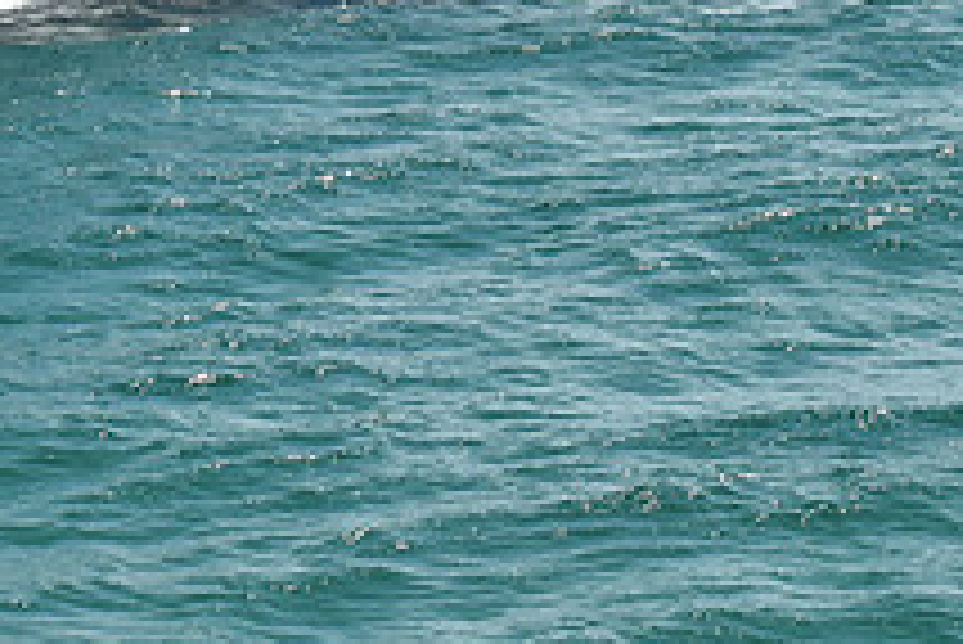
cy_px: -200
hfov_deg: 7.2
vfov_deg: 4.8
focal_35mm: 285
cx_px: -117
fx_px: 7629
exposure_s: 1/1000
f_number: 11
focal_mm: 70
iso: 400
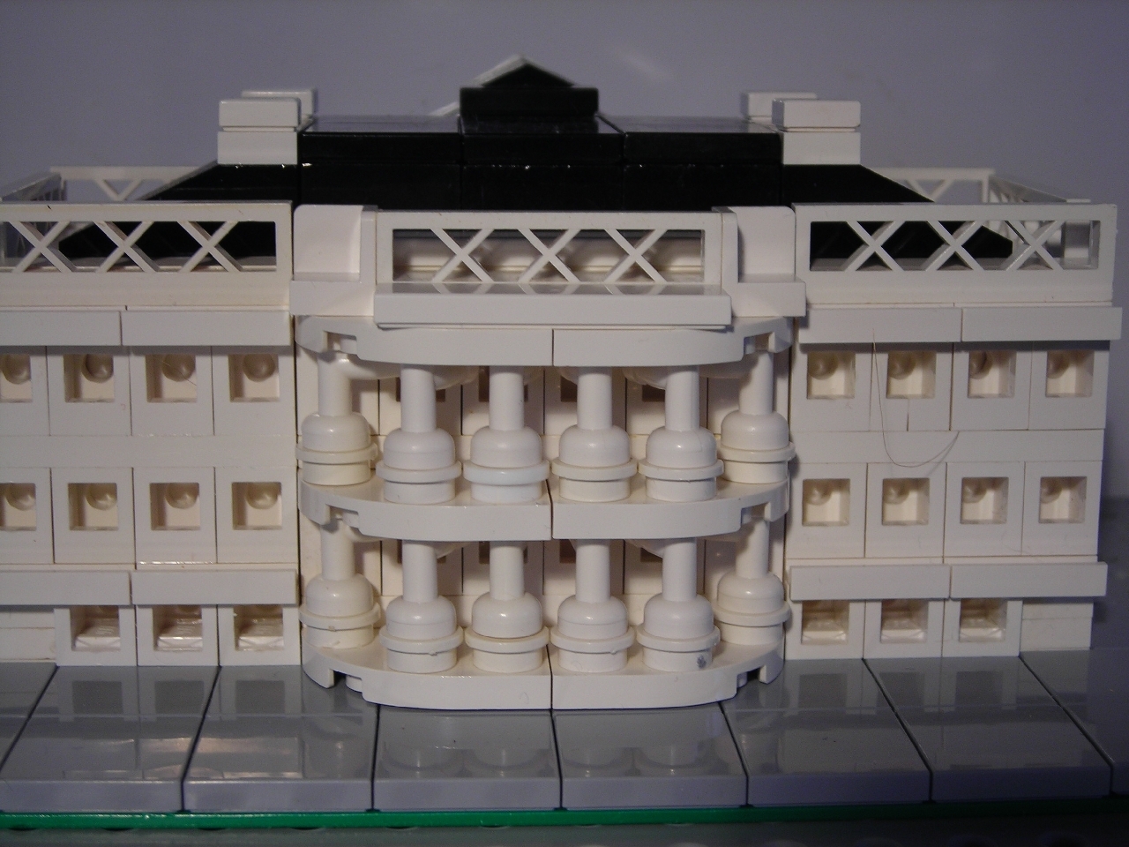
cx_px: 564
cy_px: 424
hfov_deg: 29.8
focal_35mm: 65
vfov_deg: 22.6
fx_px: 2120
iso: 50
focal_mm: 10.8
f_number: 3.9
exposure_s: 1/35.3
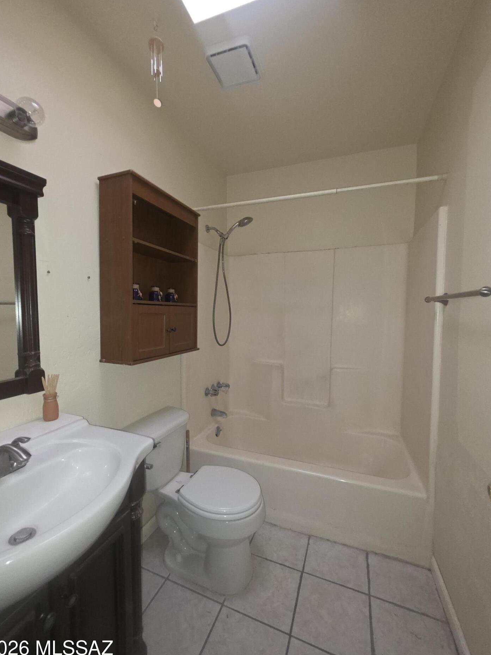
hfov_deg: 85.6
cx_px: 233
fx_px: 265
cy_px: 328
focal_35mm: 14
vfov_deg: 102.1
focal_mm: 2.2
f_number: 1.9
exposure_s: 1/60
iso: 250
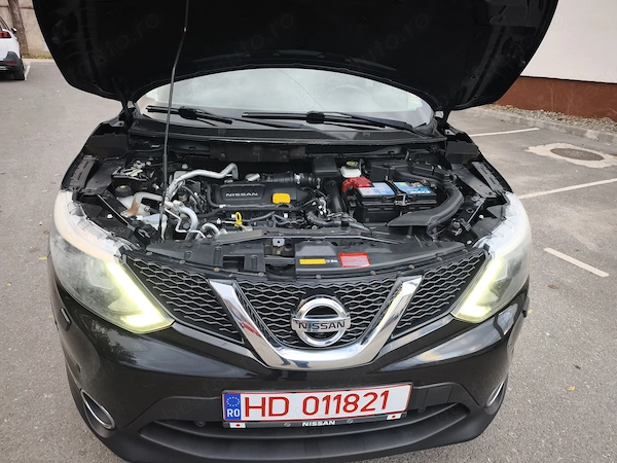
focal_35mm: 23
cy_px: 232
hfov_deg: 73.9
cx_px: 308
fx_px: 410
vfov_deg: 58.9
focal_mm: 6.57
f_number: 1.6
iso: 80
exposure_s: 1/100
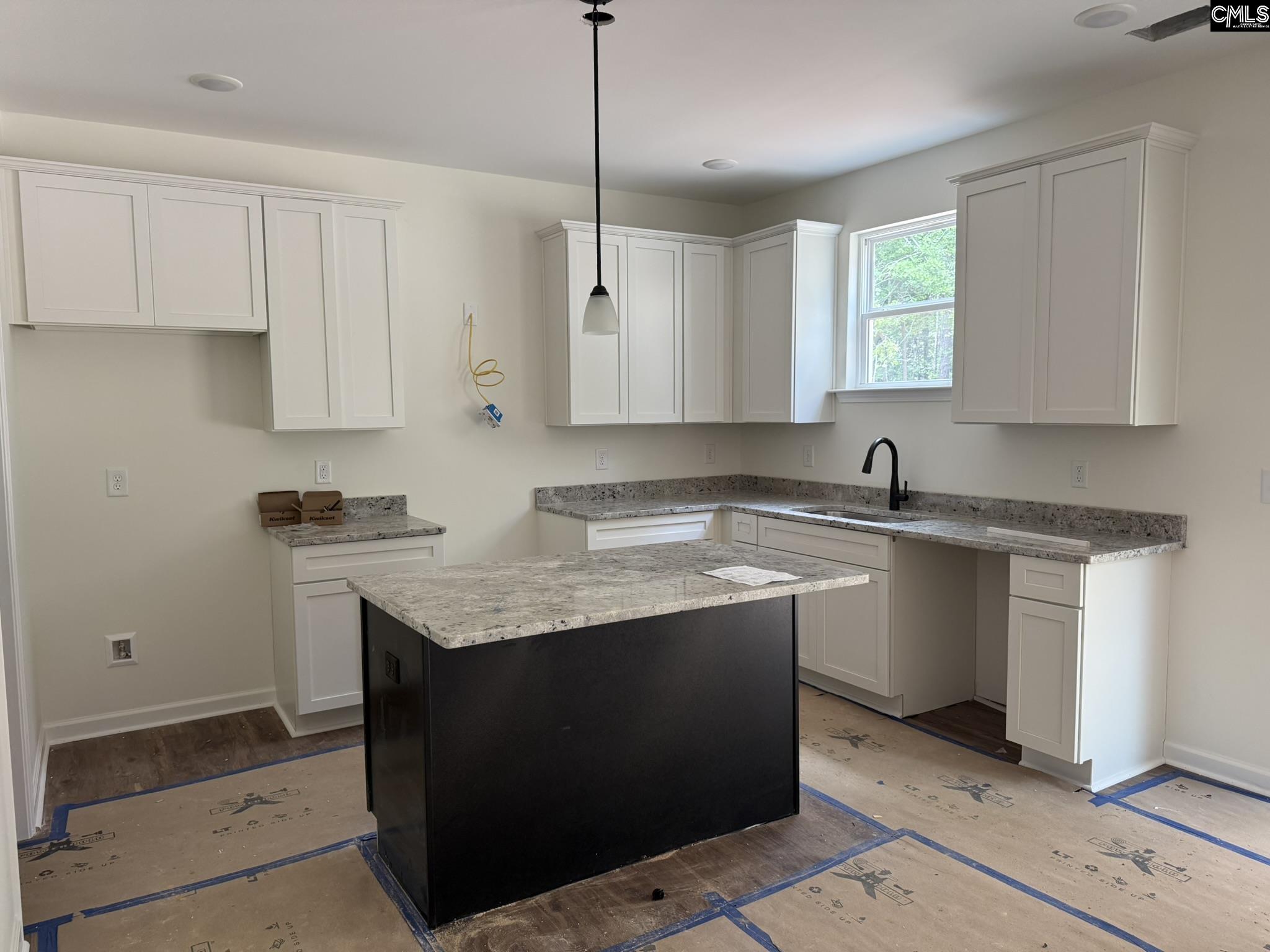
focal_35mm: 24
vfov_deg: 56.8
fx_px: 881
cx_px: 635
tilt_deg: -4.4
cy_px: 476
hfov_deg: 71.6
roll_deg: +0.6
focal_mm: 6.76
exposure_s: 1/119
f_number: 1.78
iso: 200
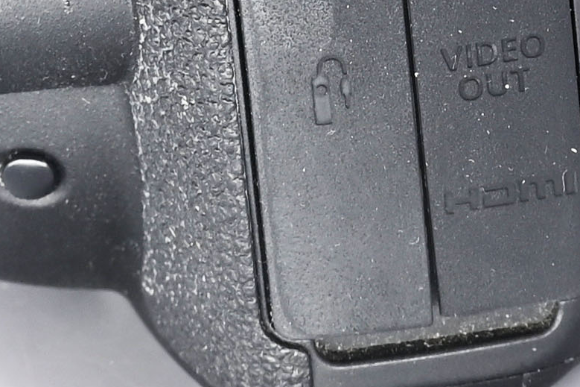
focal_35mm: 379
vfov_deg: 3.6
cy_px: -174
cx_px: 317
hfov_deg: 5.4
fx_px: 6104
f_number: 9
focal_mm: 50
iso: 500
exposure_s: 1/125
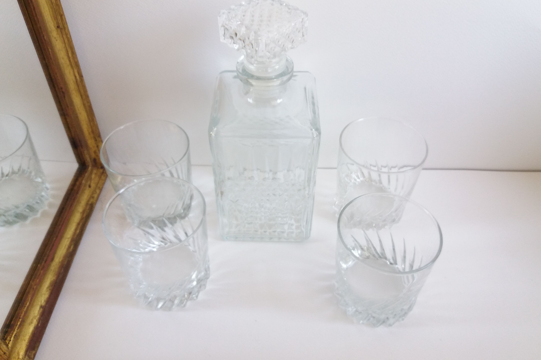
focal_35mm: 30
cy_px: 167
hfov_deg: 61.9
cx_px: 266
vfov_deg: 43.6
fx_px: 451
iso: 100
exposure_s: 1/33
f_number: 1.9
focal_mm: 3.7
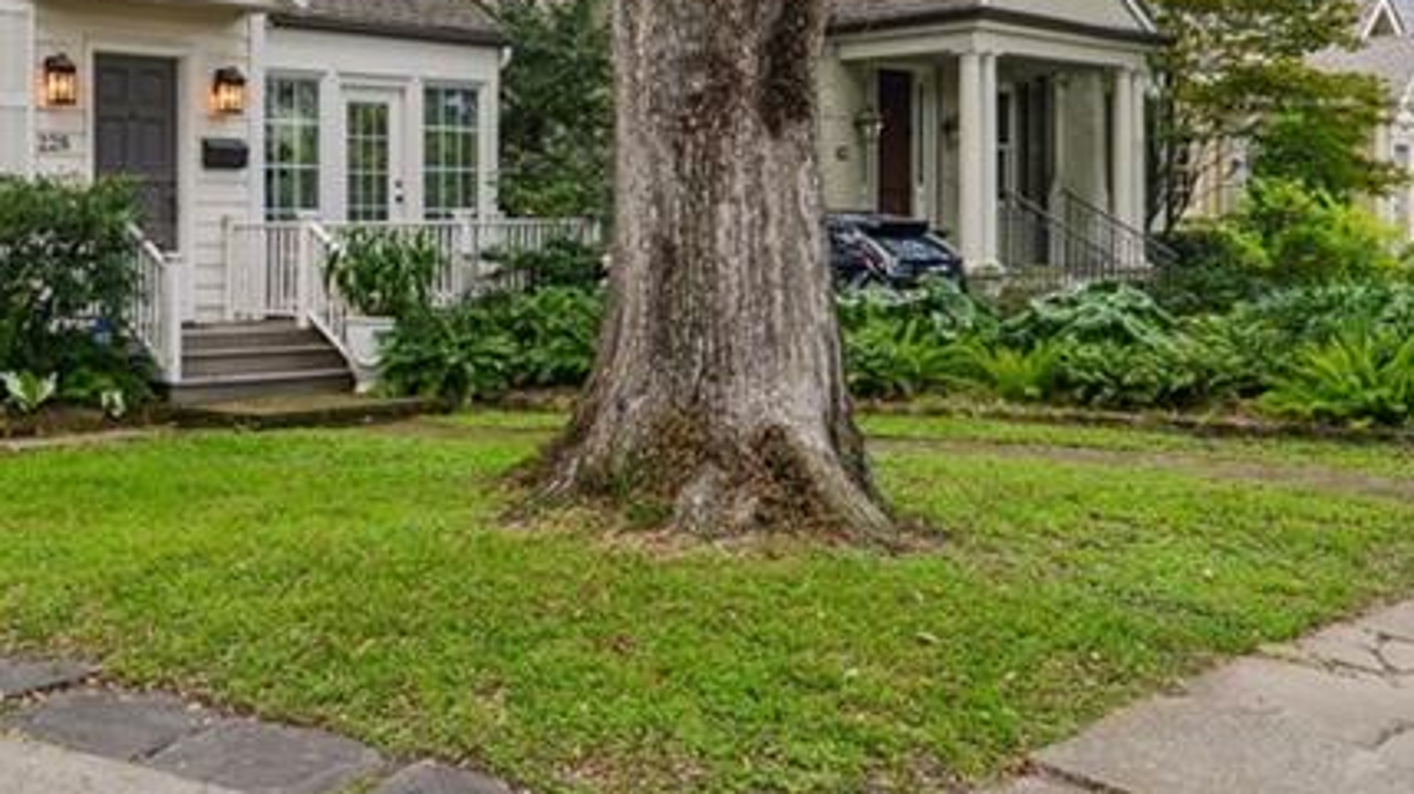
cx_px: 366
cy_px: 124
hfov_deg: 40.3
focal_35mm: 50
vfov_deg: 23.5
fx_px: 1874
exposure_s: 1/30
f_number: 13
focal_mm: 20
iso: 400
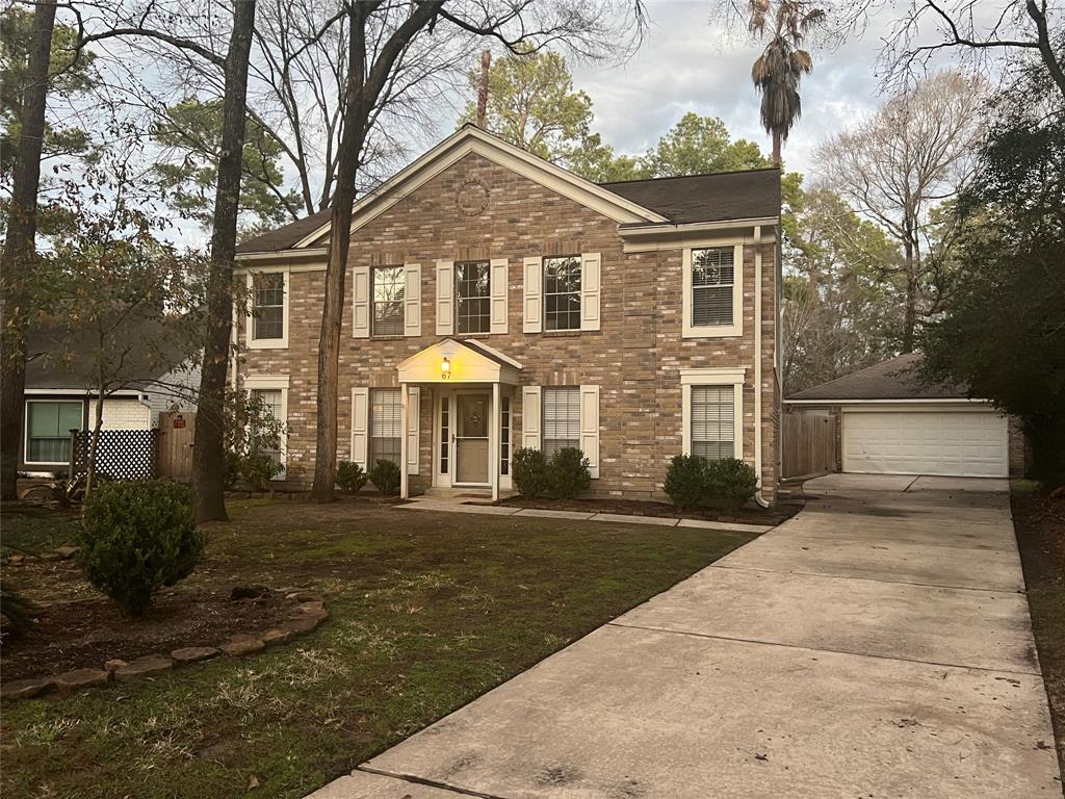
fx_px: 800
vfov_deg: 53.1
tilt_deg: +1.2
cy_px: 400
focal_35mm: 26
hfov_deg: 67.3
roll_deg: -1.0
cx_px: 532
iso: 500
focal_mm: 5.7
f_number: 1.5
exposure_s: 1/40
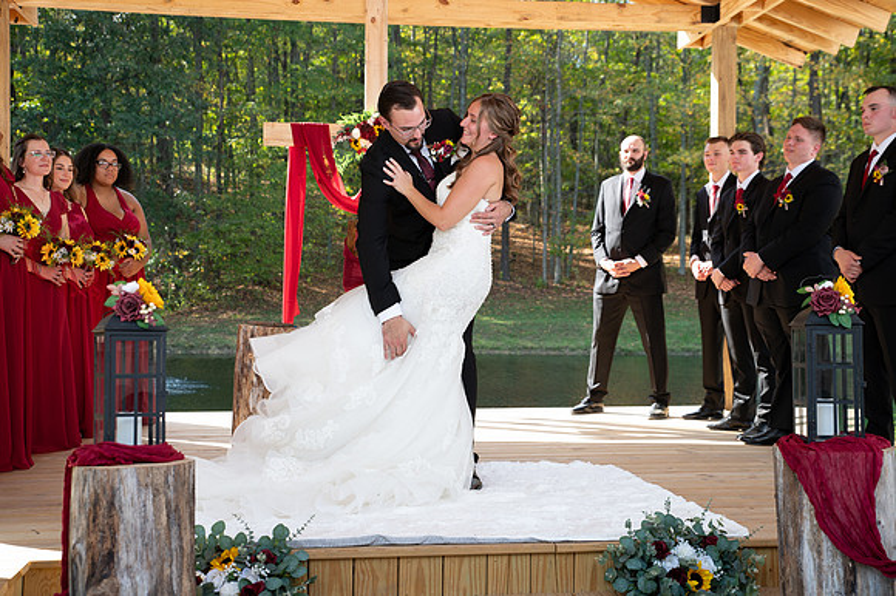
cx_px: 448
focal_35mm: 47
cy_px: 298
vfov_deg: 28.4
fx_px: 1177
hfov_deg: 41.7
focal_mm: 45
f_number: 4
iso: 320
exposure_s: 1/250
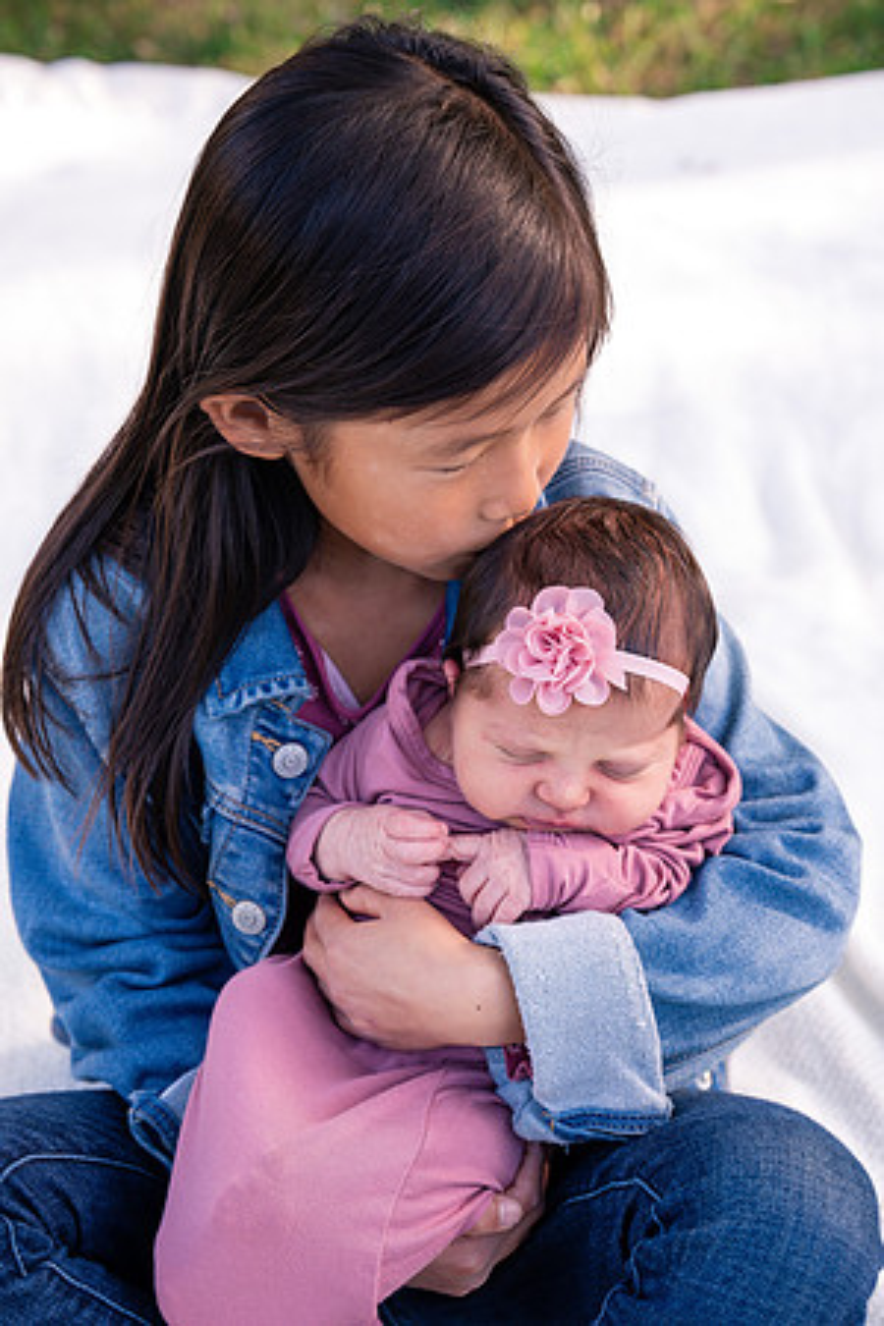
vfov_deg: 28.8
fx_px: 2578
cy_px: 663
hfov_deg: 19.5
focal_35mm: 70
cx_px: 442
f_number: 5
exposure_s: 1/250
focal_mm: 70
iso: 640
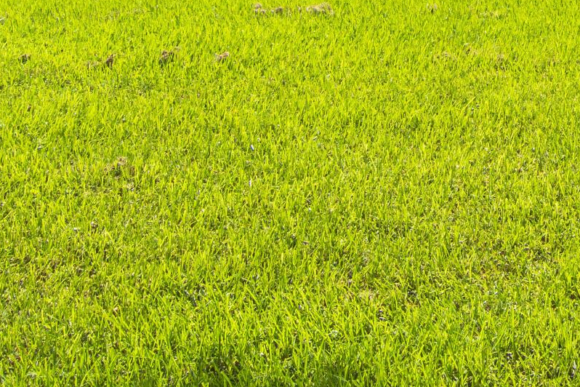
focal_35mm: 62
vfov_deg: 18.1
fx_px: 999
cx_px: 585
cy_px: -277
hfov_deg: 30.1
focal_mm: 11
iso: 180
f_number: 8
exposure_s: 1/500
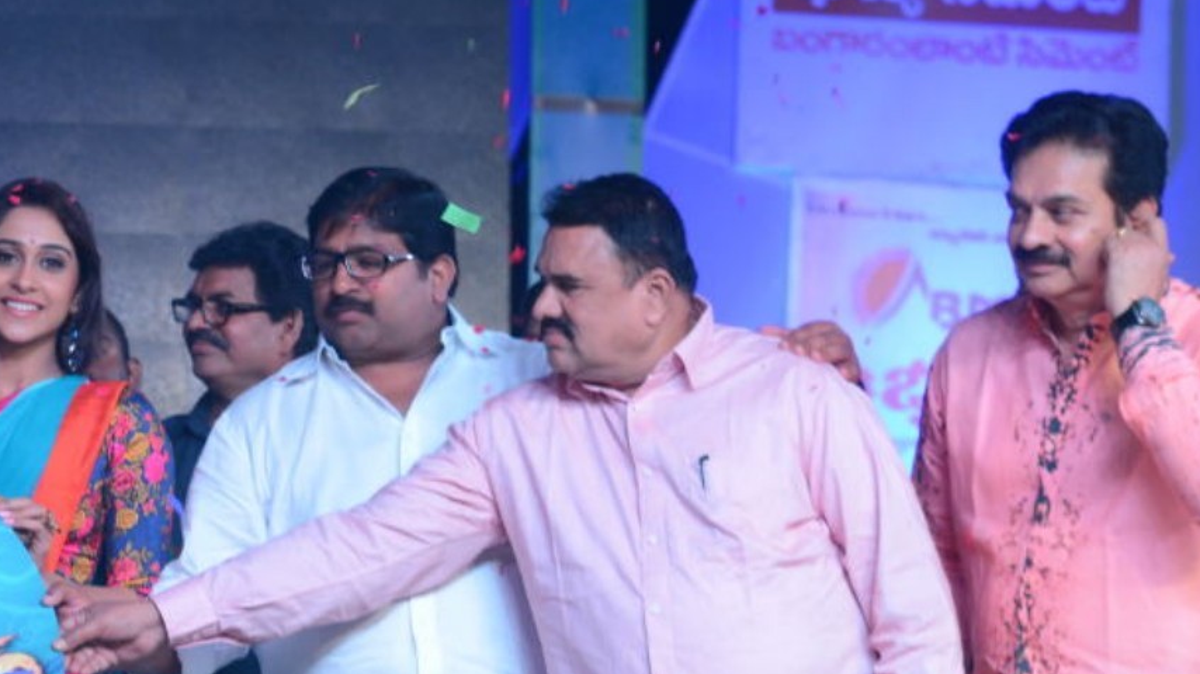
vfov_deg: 6.3
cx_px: -296
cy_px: 622
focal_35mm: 193
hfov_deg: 10.9
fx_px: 6140
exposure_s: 1/160
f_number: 7.1
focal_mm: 70
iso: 800
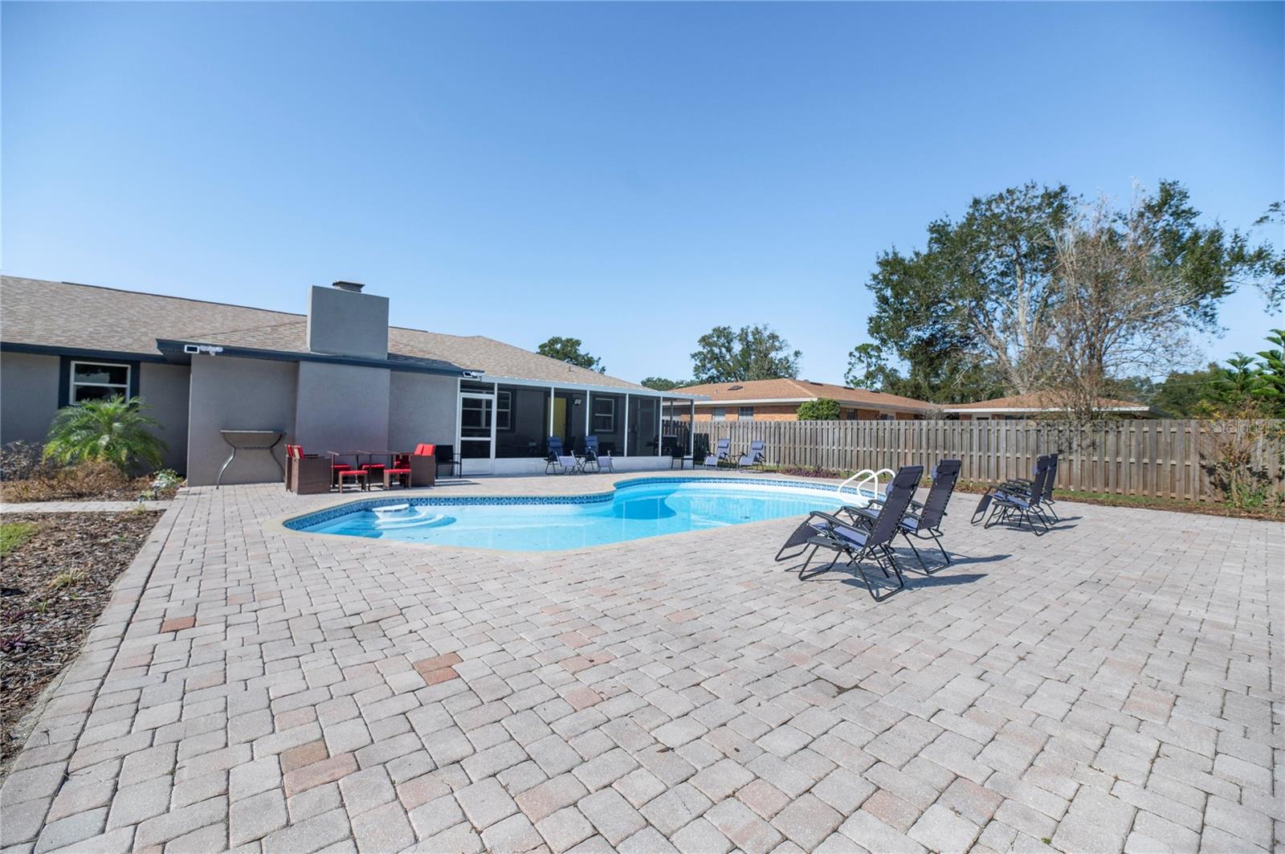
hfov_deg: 104.3
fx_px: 499
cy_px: 427
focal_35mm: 14
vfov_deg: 81.1
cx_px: 642
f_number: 5
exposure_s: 1/2000
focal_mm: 14
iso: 160
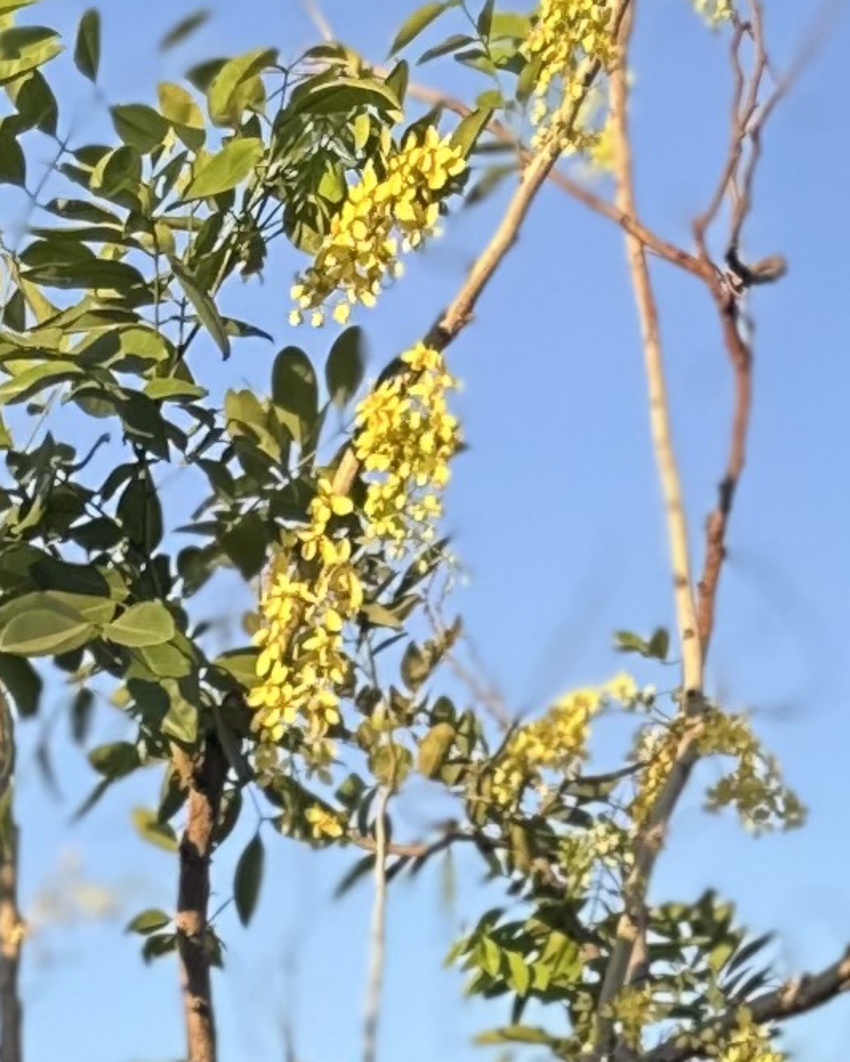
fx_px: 4465
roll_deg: +0.9
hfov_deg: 10.7
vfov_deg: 10.2
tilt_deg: -5.7
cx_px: -200
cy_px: 3098
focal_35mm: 142
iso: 80
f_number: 1.78
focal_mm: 6.86
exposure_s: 1/672
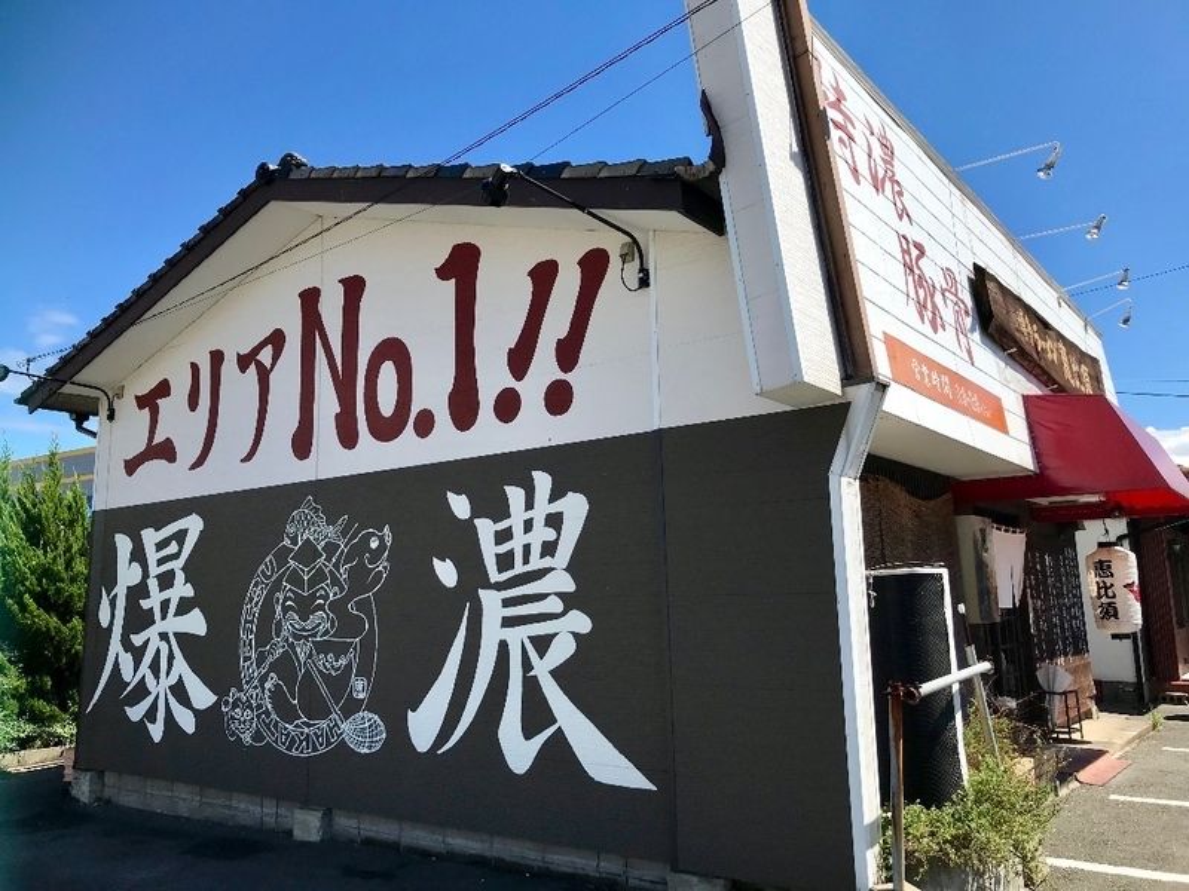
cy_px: 446
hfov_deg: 63.4
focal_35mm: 28
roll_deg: +1.6
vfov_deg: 49.7
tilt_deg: +10.2
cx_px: 594
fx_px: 962
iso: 20
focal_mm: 3.99
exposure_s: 1/2227
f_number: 1.8
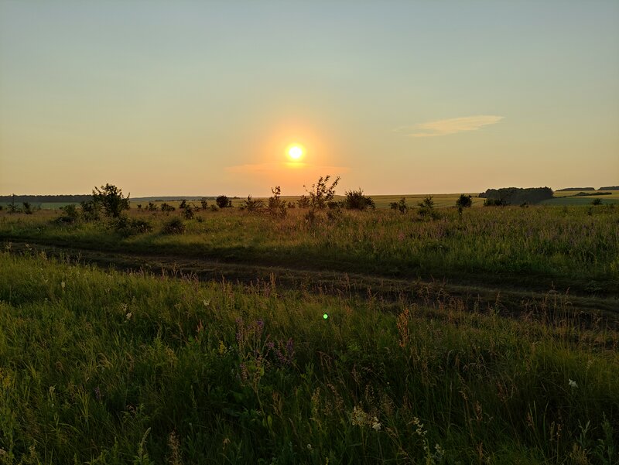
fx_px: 447
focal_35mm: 25
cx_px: 310
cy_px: 232
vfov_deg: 54.9
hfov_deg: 69.4
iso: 100
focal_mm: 5.43
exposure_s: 1/828
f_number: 1.89
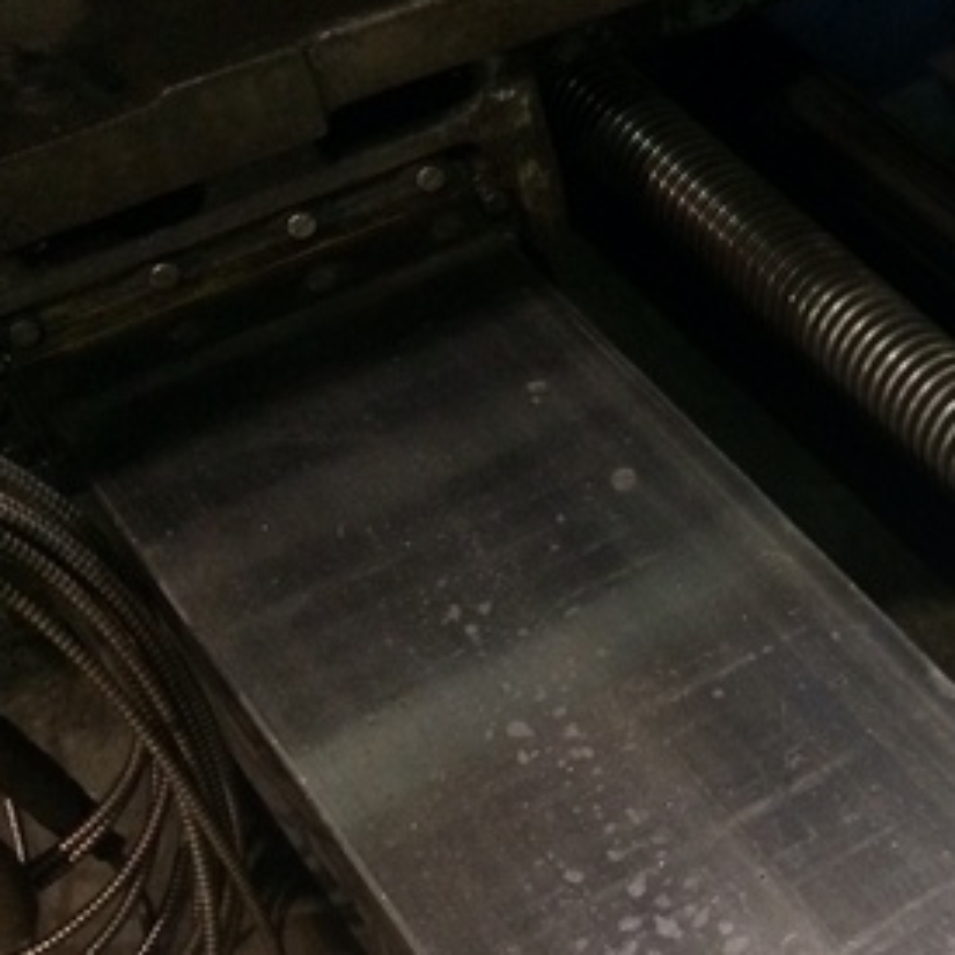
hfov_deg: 22.1
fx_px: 2185
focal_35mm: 70
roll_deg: +0.8
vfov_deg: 24.6
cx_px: 1240
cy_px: 620
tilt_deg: -44.5
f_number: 2.2
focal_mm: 4.15
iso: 200
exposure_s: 1/30
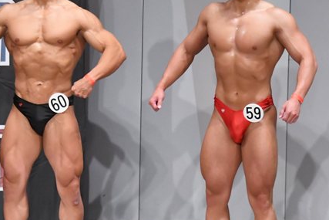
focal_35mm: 408
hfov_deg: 5.1
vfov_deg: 3.4
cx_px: 121
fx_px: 3730
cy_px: 119
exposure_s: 1/400
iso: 6400
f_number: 5.6
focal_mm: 150
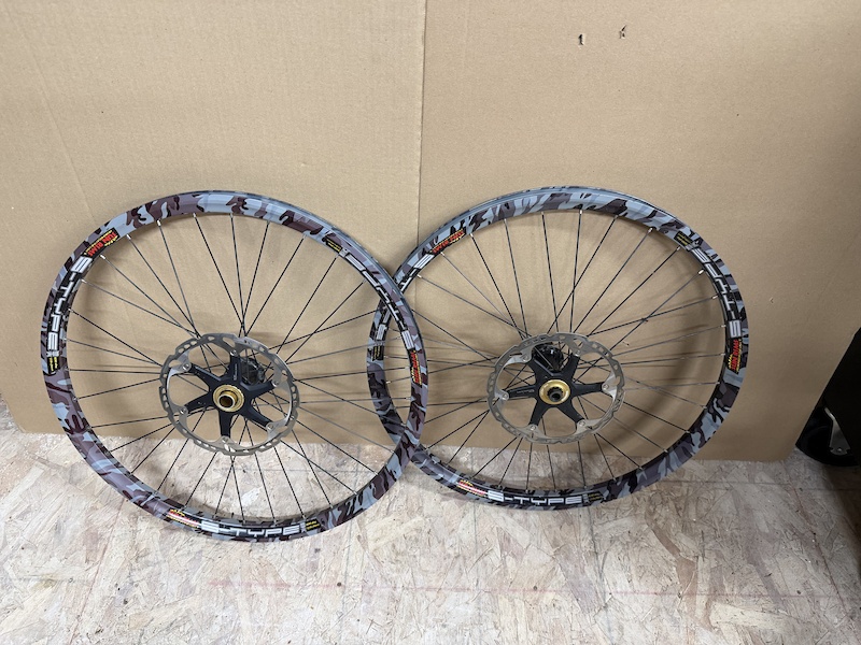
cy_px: 322
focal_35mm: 24
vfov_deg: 56.8
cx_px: 430
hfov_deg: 71.6
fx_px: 597
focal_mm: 6.76
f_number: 1.78
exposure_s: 1/60
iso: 320
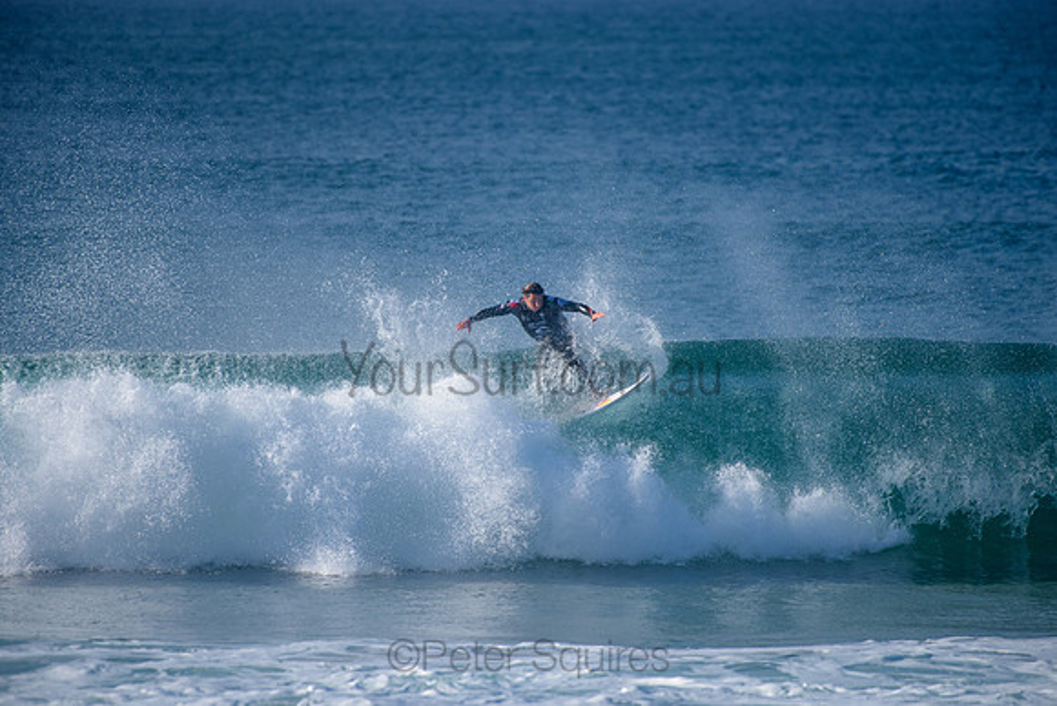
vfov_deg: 2.7
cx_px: 528
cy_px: 353
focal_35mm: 515
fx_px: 15119
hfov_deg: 4.0
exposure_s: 1/2000
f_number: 5.6
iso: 250
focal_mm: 500
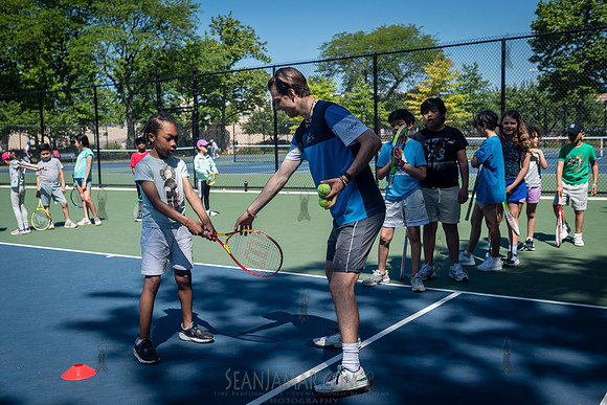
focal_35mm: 39
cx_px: 284
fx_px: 657
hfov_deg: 49.6
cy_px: 204
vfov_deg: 34.3
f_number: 4
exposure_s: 1/2000
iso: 200
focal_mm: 35
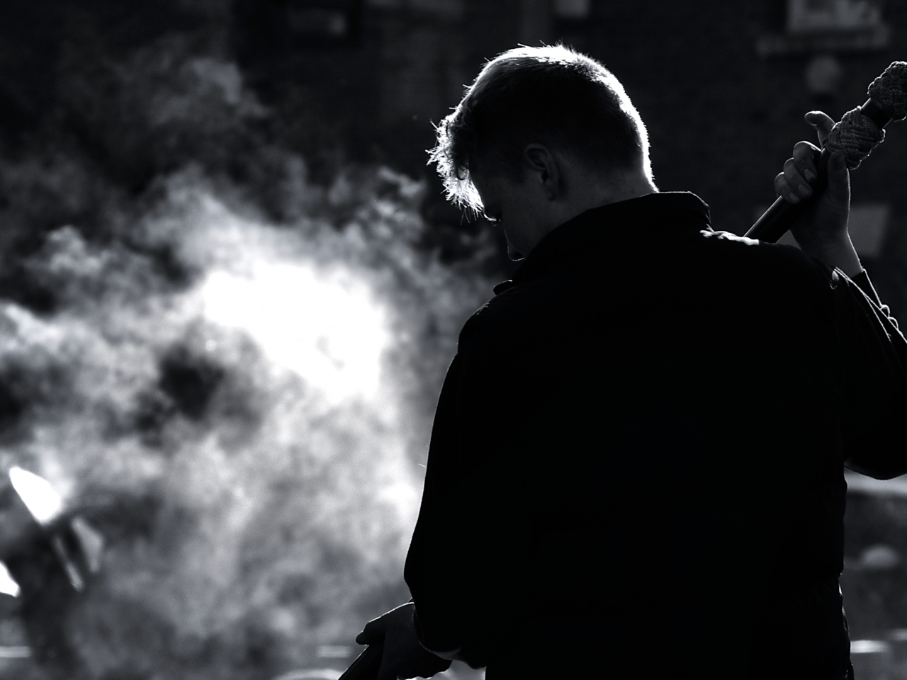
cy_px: 446
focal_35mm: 433
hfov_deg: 4.6
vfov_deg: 3.4
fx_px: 11345
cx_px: 541
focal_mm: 150
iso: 200
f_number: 8
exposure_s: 1/400
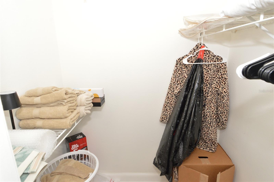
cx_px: 137
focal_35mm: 18
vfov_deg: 67.3
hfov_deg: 90.1
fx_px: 137
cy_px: 91
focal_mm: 12
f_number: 9
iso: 800
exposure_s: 1/80
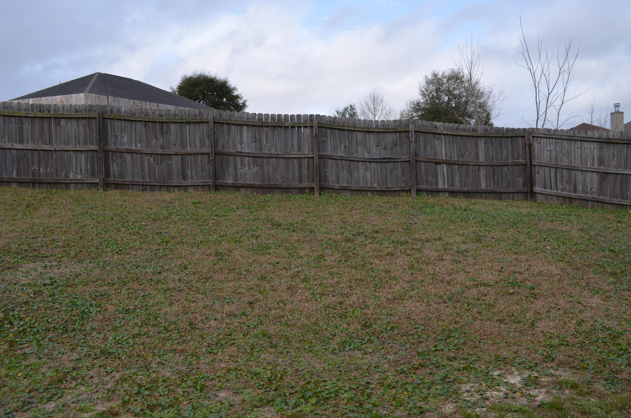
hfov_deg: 57.3
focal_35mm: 33
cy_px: 209
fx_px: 577
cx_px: 316
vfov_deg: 39.8
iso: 100
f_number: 7.1
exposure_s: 1/200
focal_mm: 22
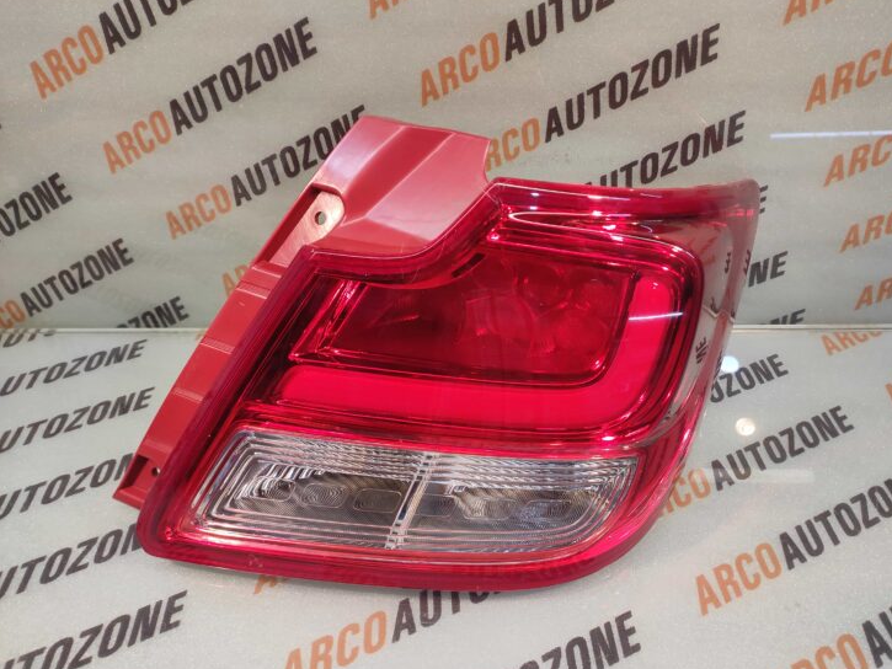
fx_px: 464
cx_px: 471
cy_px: 328
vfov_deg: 71.6
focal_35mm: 18
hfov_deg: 87.7
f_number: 1.79
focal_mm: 4.74
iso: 155
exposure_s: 1/33
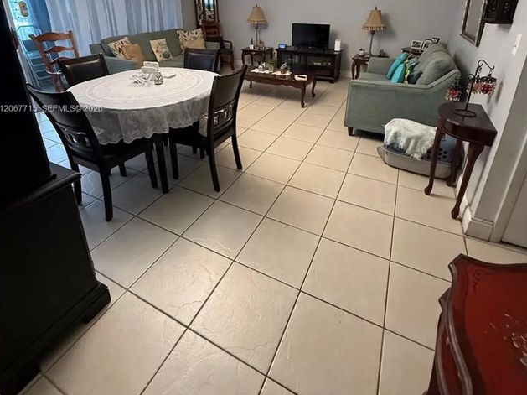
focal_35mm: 19
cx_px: 261
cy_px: 109
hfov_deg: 84.7
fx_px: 289
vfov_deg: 65.3
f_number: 2.2
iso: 640
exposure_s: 1/60
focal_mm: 2.22
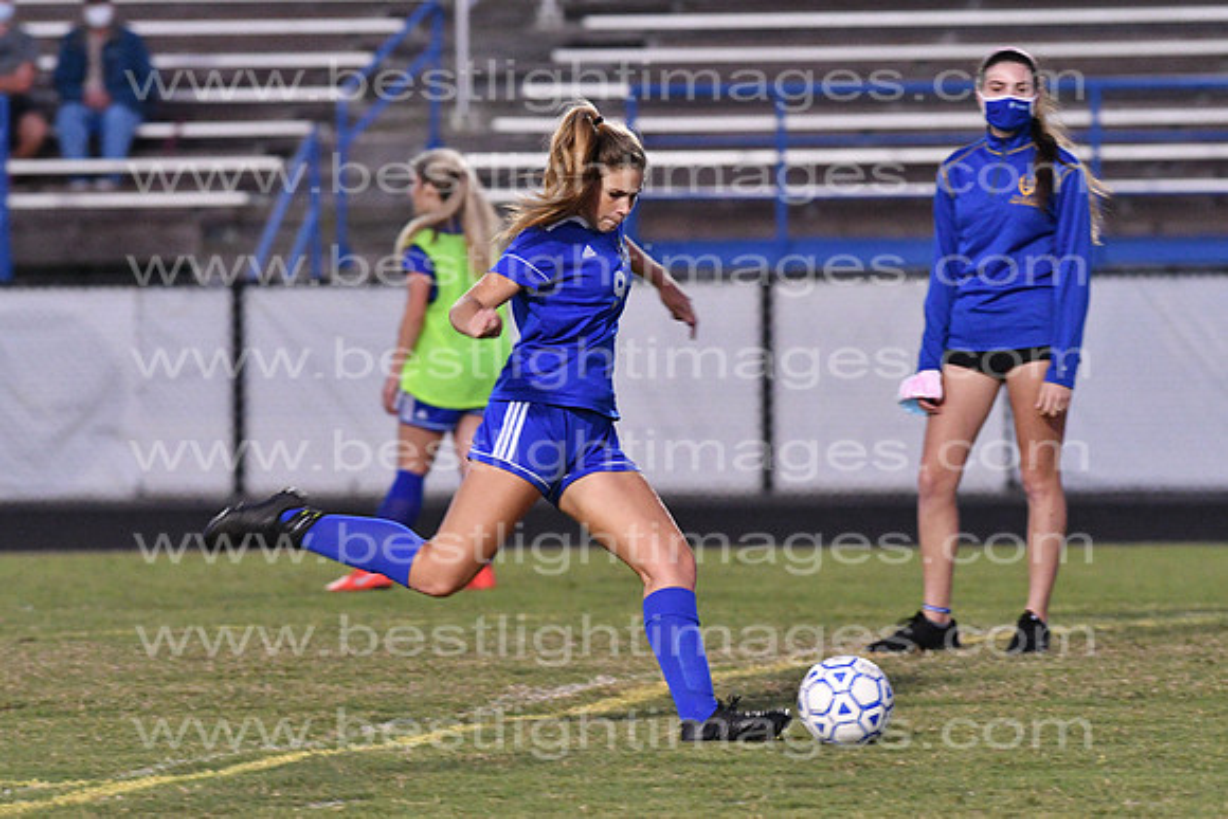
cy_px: 410
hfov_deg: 4.6
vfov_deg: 3.1
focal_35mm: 450
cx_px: 614
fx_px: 15353
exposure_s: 1/250
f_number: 5
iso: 6400
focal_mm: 300
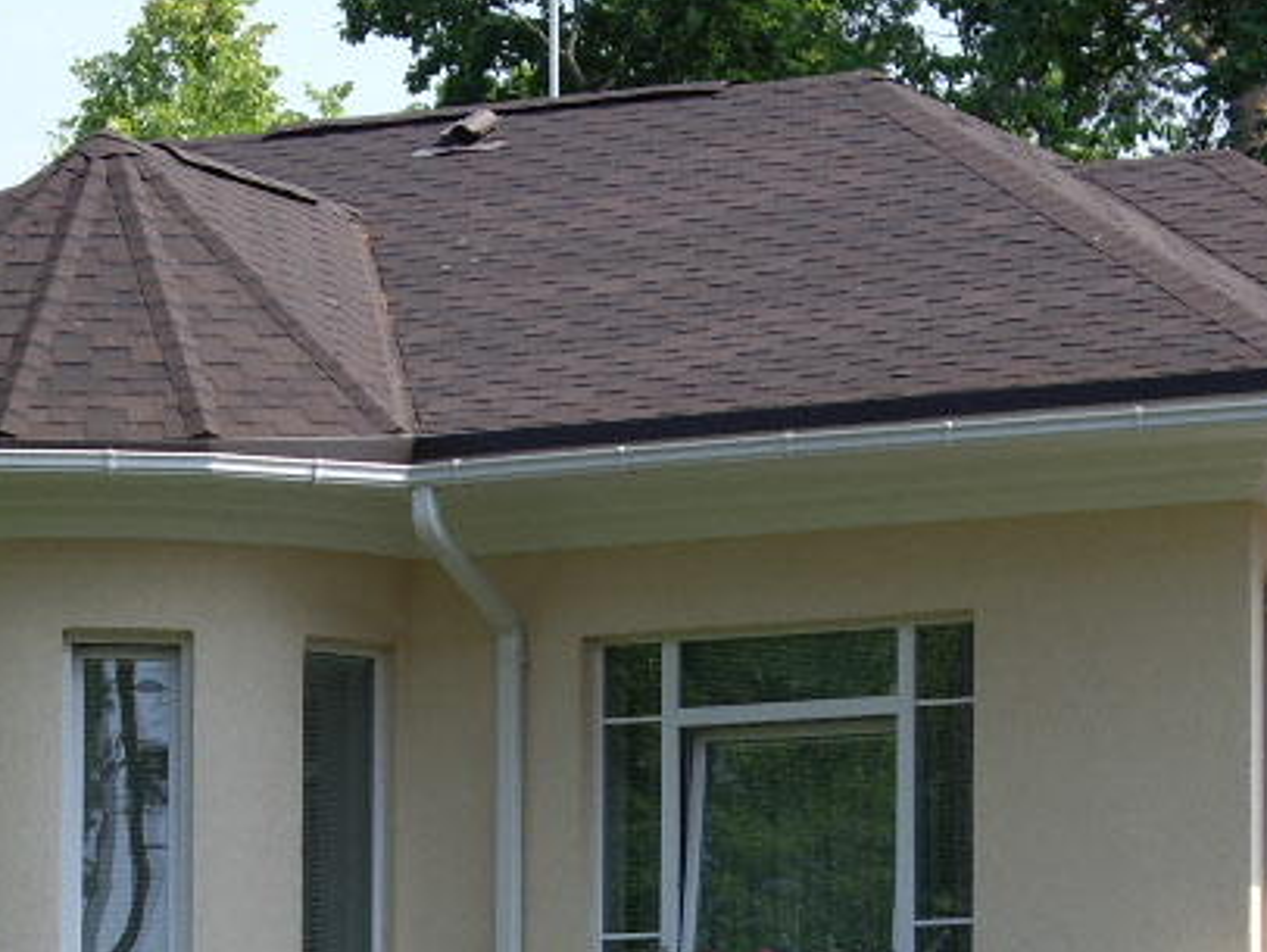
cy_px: 1033
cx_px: 662
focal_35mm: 232
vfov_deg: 6.4
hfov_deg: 8.5
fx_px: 8497
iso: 50
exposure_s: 1/160
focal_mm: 19.4
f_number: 4.8
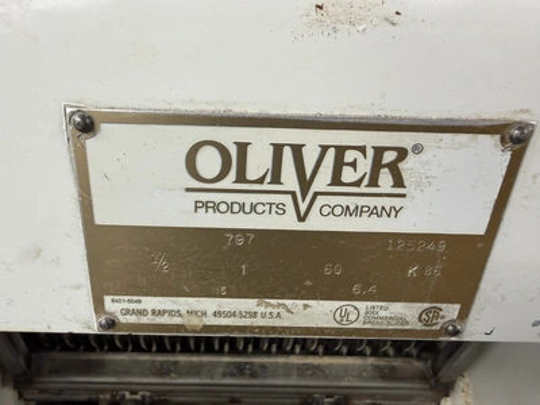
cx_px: 270
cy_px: 202
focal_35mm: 24
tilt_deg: -25.3
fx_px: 374
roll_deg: -1.3
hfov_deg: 71.6
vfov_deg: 56.8
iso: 200
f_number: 2.2
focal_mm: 2.22
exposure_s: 1/60
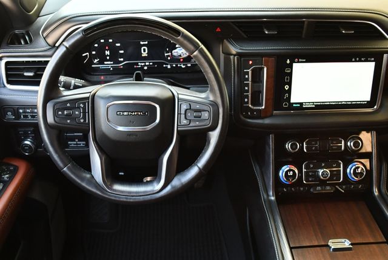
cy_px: 130
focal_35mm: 36
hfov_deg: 53.1
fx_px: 388
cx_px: 194
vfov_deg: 36.9
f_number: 3.5
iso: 800
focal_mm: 18
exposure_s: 1/200
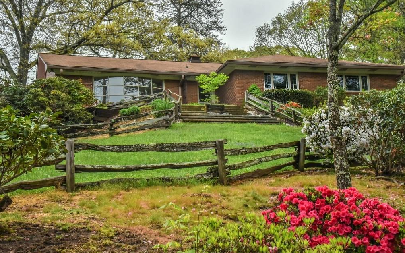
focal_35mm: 54
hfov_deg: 37.5
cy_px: 137
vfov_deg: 24.0
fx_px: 596
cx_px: 204
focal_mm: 52
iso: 4000
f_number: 18
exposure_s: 1/320
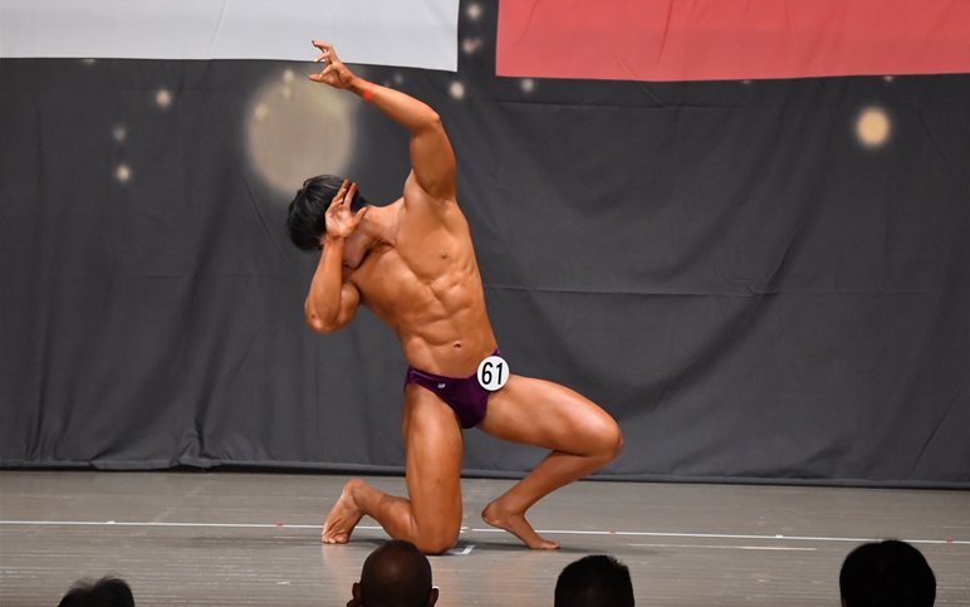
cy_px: 318
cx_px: 486
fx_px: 6082
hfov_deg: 9.1
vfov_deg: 5.7
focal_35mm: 230
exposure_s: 1/400
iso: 6400
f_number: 5.6
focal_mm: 150
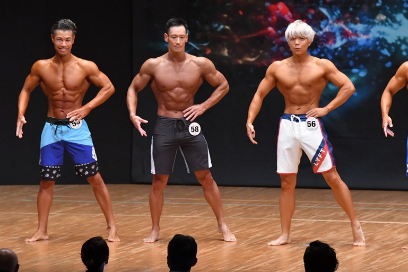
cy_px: 136
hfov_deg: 7.6
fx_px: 3083
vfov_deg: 5.1
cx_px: 205
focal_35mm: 272
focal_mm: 180
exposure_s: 1/400
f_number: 5.6
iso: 8000
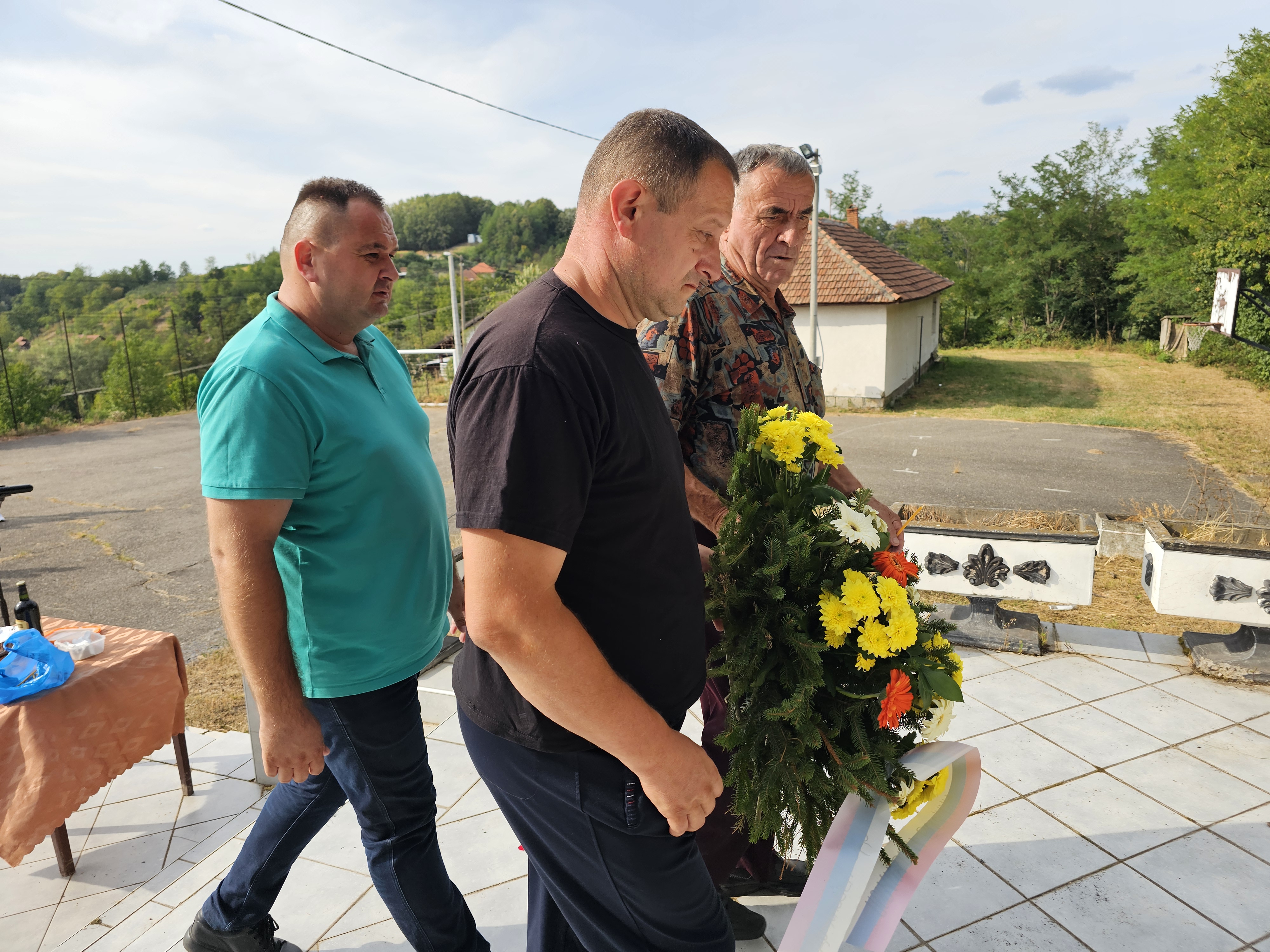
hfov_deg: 73.9
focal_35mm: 23
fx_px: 844
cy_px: 476
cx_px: 635
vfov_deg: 58.9
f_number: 1.7
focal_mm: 6.3
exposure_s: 1/483
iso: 16
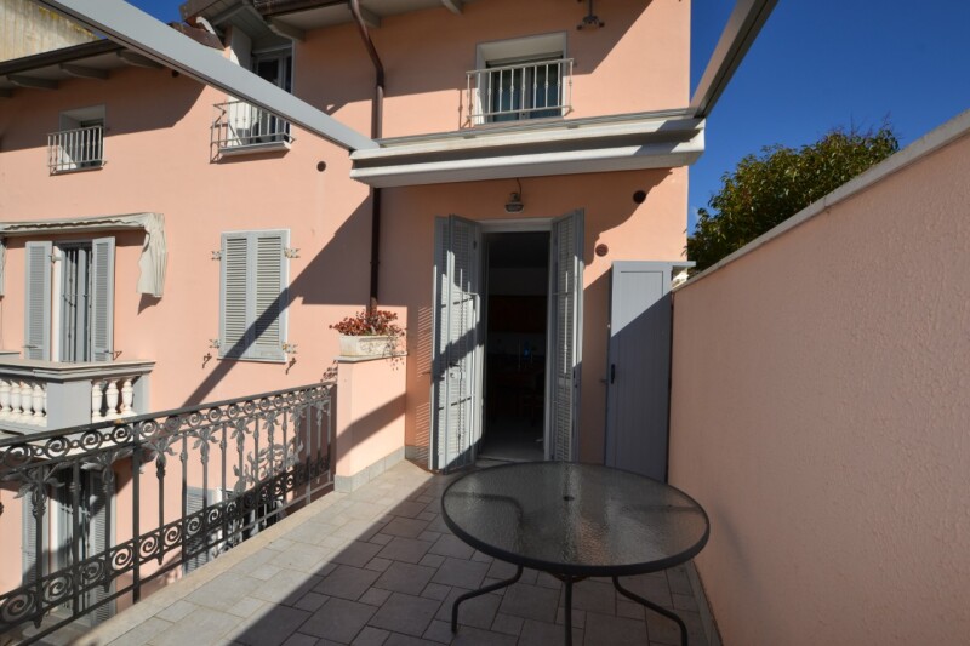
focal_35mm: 15
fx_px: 404
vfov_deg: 77.3
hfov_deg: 100.4
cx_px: 485
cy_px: 323
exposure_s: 1/200
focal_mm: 10
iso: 100
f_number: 10
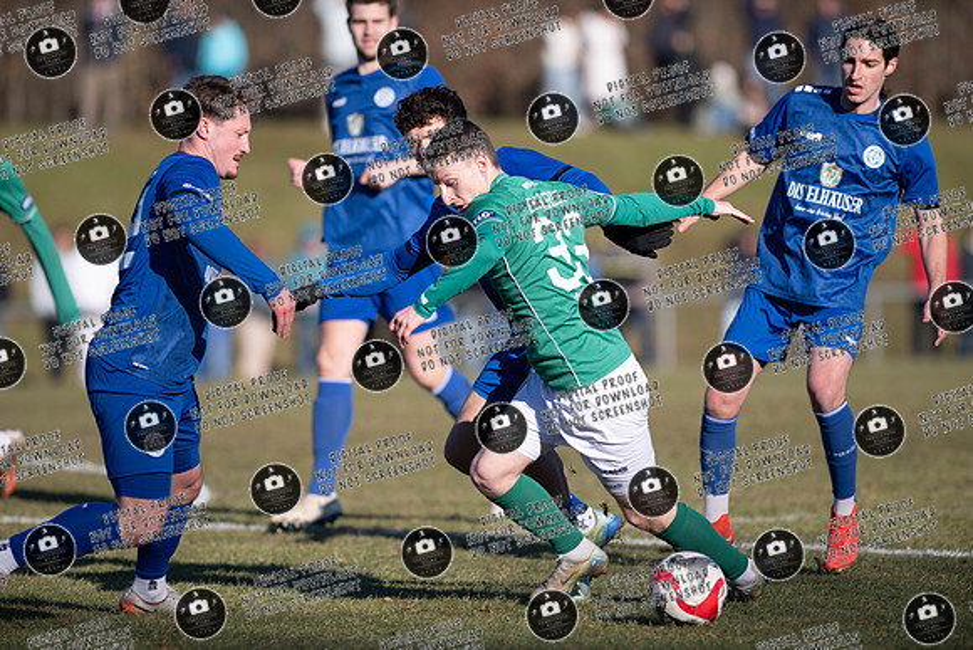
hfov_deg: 6.9
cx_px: 486
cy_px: 325
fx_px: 8110
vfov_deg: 4.6
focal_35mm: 300
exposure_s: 1/1600
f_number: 3.5
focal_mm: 300
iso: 100
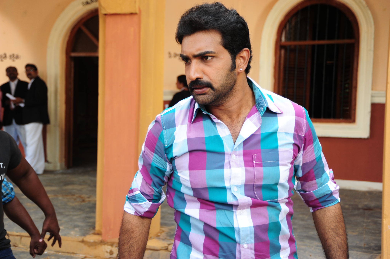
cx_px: 195
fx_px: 541
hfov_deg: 39.6
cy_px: 130
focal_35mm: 50
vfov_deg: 27.0
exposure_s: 1/320
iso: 500
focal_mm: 50
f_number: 5
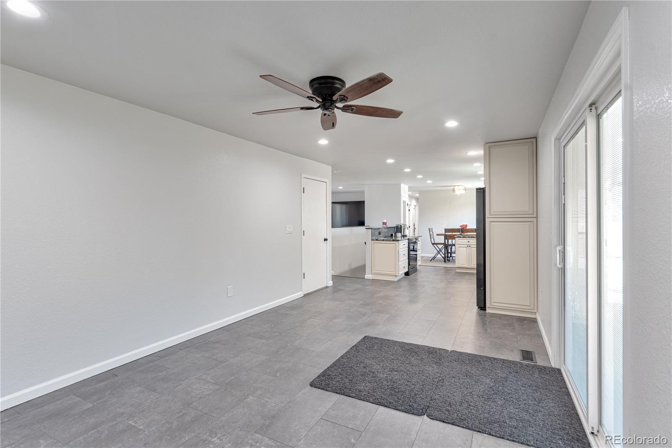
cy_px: 224
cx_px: 336
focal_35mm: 15
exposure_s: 1/2.5
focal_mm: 10.5
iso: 250
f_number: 8
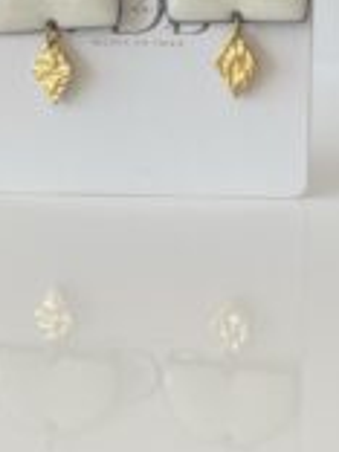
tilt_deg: -13.5
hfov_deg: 22.9
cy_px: -46
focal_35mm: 64
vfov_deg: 27.6
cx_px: 145
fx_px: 836
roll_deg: -0.1
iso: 32
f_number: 1.6
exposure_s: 1/350
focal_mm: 5.1
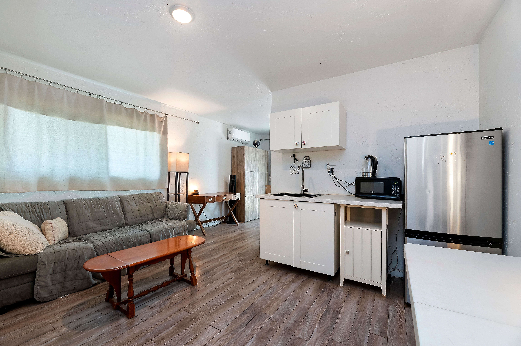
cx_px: 260
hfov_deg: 104.3
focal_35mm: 14
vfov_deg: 81.1
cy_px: 173
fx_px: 202
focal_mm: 14
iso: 500
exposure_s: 1/3
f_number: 10
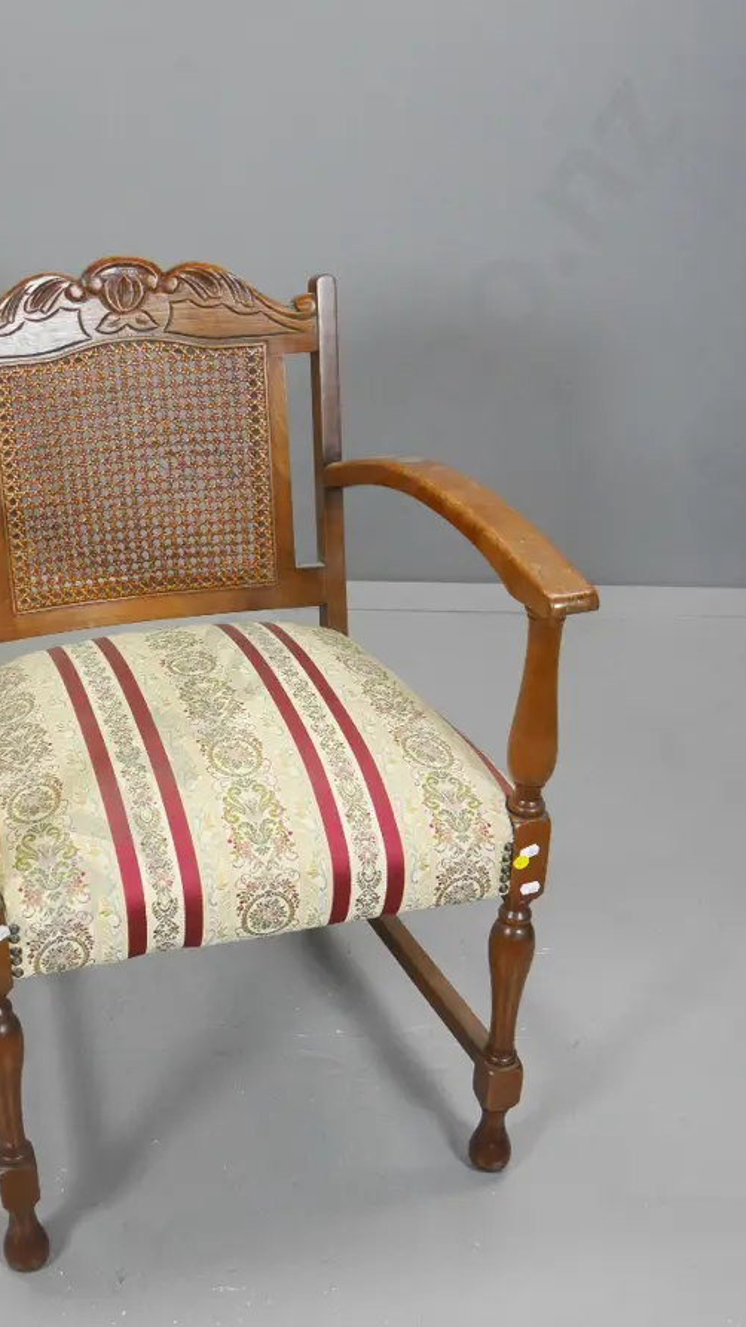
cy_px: 709
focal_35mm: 40
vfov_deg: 50.4
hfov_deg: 29.3
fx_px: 1407
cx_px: 198
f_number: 5
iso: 3200
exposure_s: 1/200
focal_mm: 16
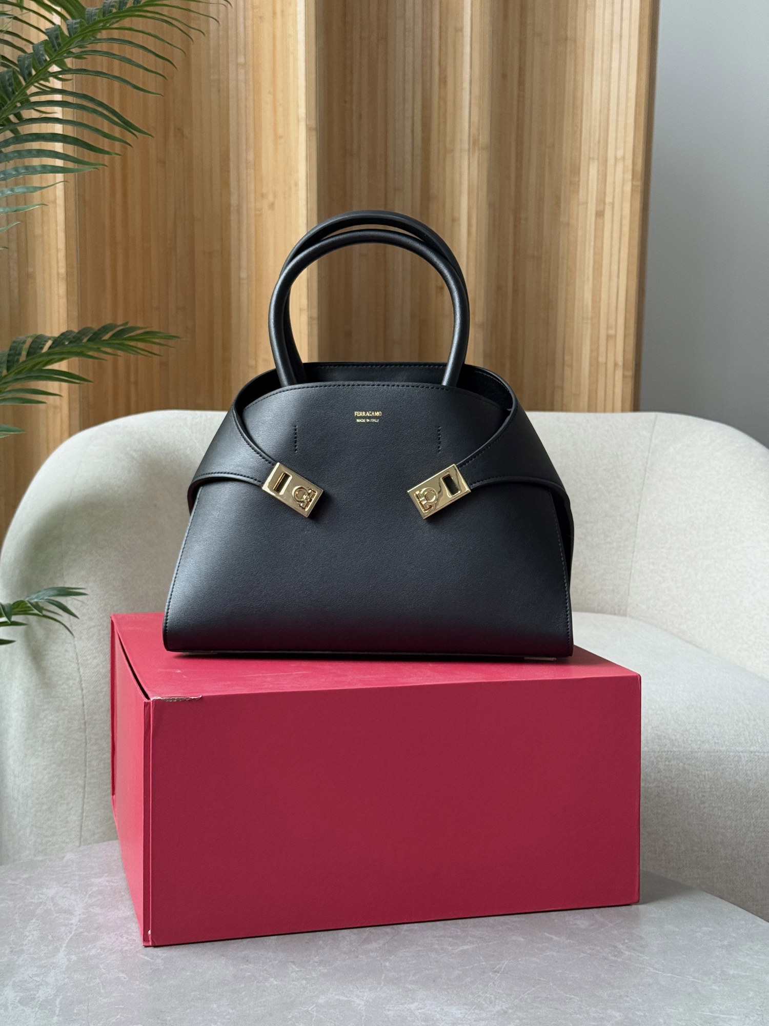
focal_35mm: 48
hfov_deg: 30.3
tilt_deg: -5.1
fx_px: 1422
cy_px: 513
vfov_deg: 39.7
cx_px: 384
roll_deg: -0.6
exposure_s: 1/56
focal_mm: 6.76
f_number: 1.78
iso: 250
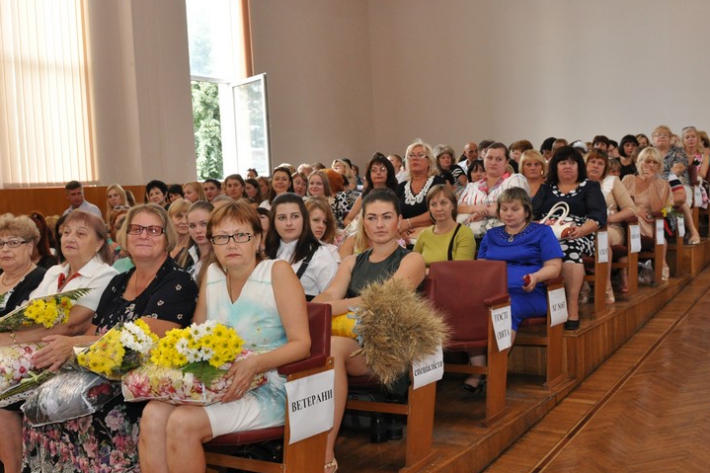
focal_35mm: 40
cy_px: 238
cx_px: 344
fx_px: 789
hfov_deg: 48.5
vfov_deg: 33.4
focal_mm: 24
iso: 1250
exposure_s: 1/60
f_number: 6.3
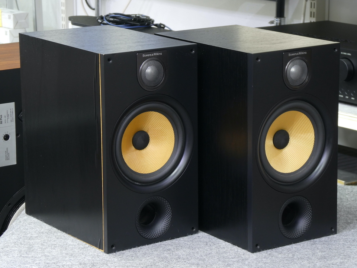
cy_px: 134
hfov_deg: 17.1
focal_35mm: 115
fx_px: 1186
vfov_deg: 12.9
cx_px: 178
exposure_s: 1
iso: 100
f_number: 5.1
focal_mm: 20.6
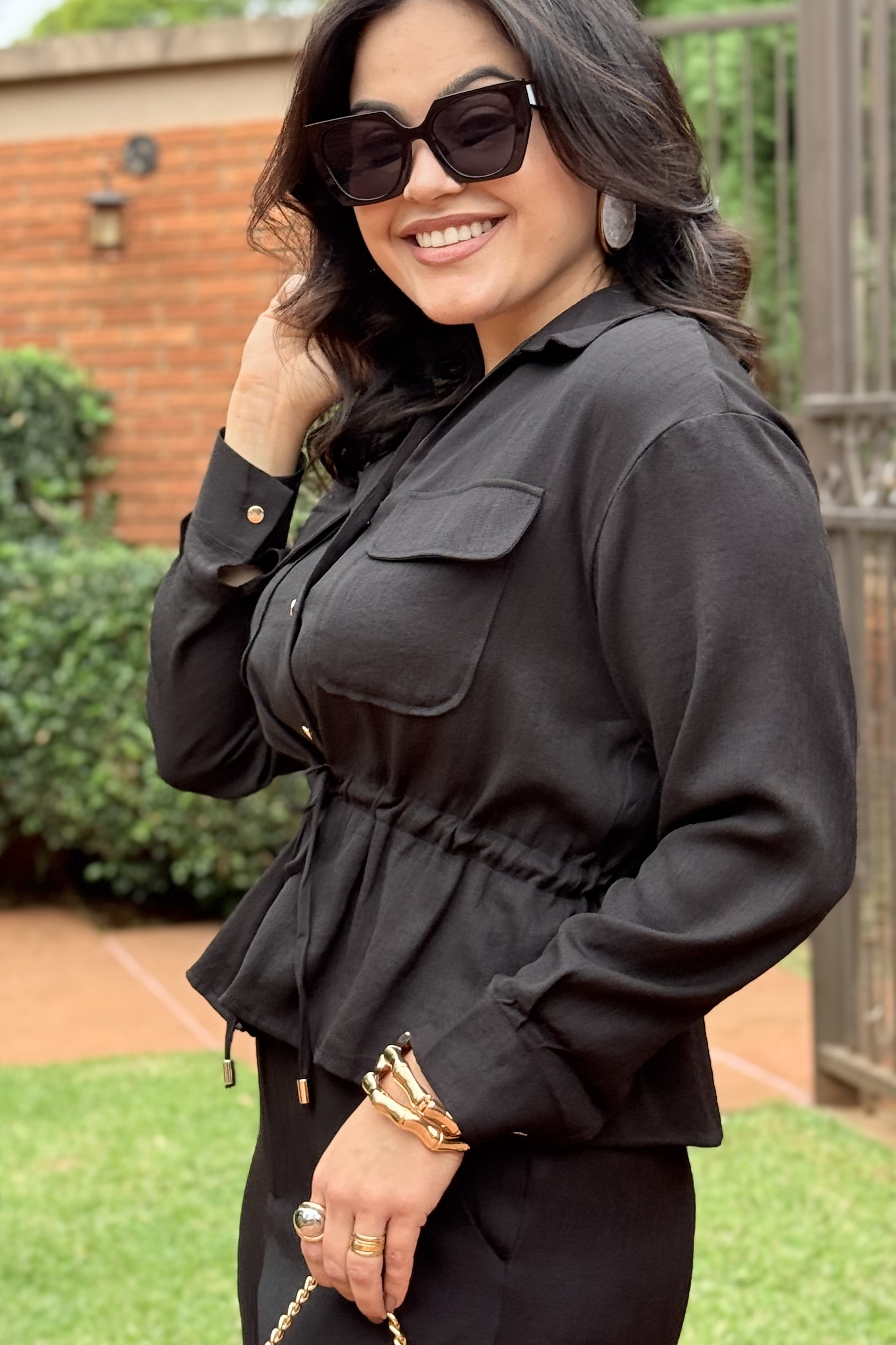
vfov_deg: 27.7
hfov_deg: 18.7
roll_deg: +0.9
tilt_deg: -1.6
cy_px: 595
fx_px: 2725
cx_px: 443
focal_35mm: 73
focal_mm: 6.76
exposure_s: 1/310
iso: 100
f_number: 1.78
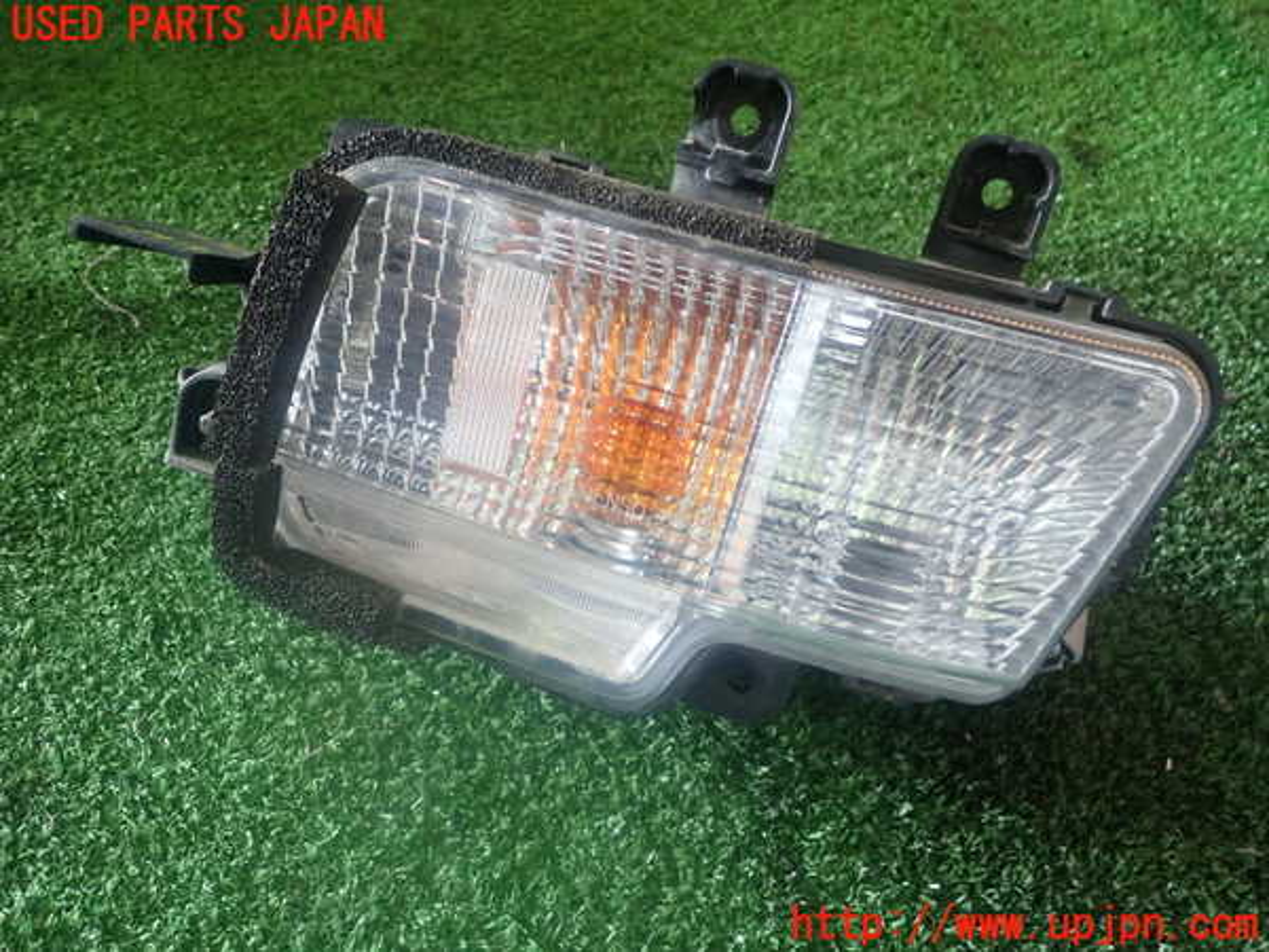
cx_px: 634
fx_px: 1100
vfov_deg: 46.8
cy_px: 476
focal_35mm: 30
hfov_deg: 60.0
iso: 400
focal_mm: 5.5
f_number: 2.3
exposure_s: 1/30
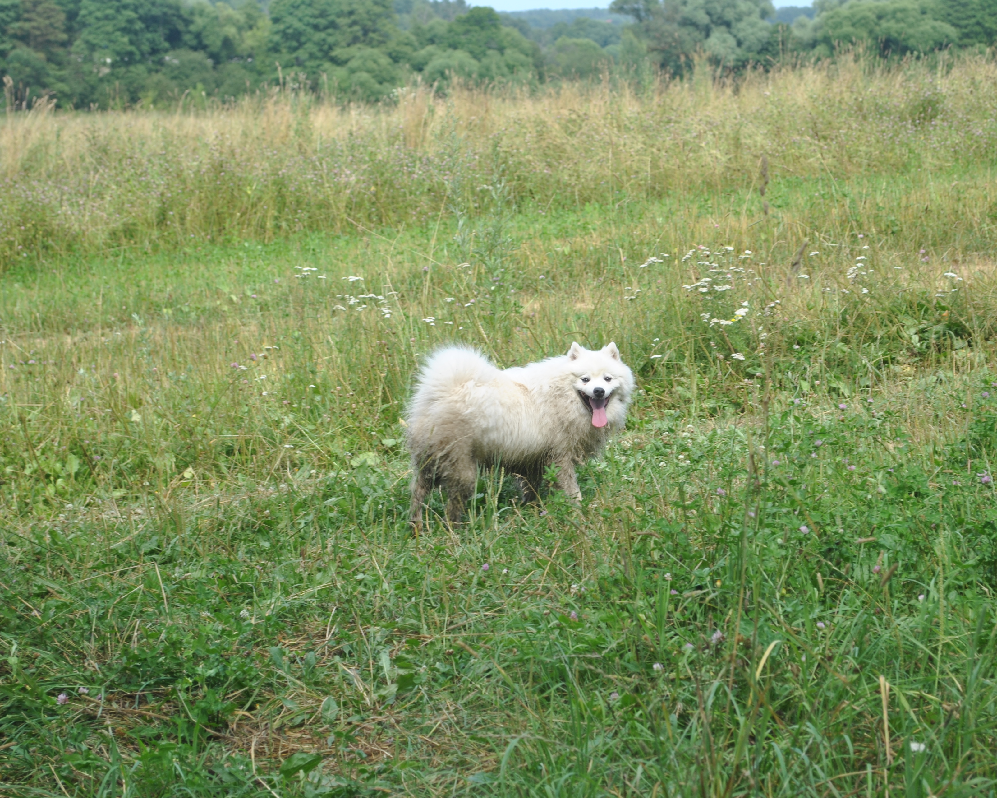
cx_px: 544
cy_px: 403
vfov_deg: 16.4
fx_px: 2761
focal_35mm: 94
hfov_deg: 20.5
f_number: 6.3
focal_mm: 55
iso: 100
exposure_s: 1/160
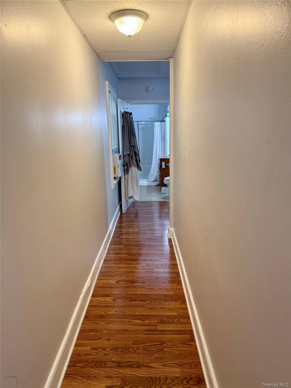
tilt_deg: -11.3
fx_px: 269
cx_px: 146
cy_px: 194
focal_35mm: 24
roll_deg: +1.2
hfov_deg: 56.8
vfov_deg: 71.6
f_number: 1.78
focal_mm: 6.76
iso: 125
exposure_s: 1/60
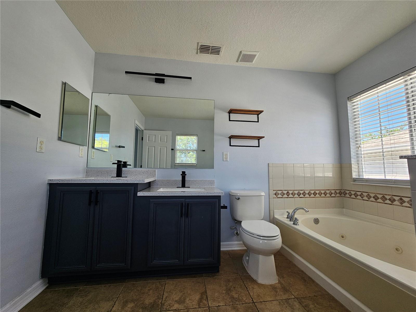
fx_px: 156
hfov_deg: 106.2
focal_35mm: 13
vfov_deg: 89.9
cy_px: 156
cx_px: 208
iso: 64
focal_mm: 2.2
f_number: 2.2
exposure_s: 1/120
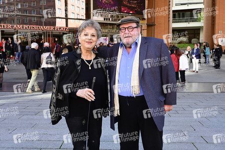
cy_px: 75
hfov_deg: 59.5
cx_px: 112
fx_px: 197
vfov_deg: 41.7
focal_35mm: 32
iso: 800
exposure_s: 1/200
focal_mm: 31.5
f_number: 7.1
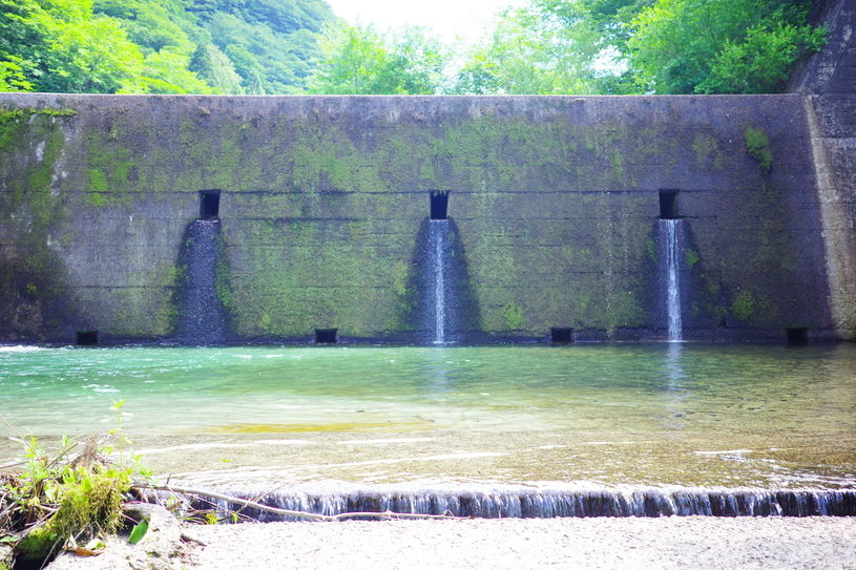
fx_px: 951
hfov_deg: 48.5
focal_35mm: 40
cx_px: 428
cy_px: 285
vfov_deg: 33.4
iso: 320
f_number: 2.8
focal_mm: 26
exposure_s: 1/60
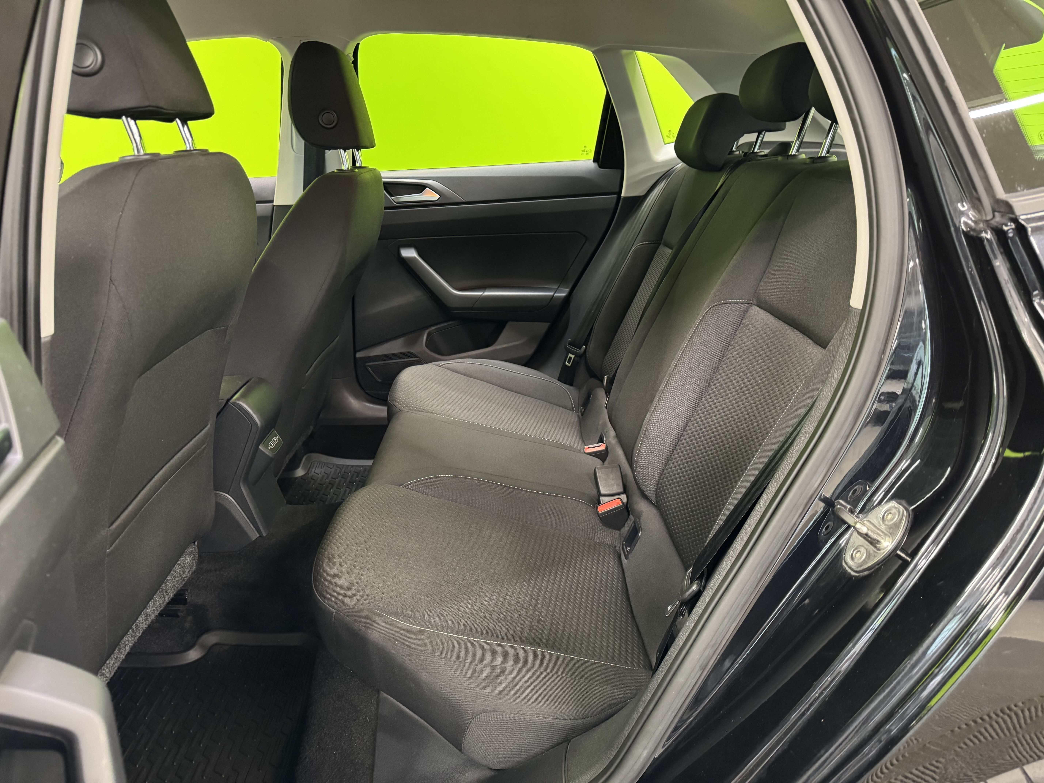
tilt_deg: -18.5
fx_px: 724
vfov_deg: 56.8
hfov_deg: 71.6
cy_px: 392
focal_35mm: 24
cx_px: 522
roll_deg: +0.2
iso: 800
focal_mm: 6.76
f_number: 1.78
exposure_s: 1/33
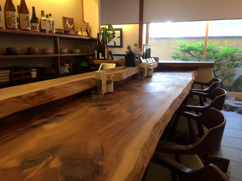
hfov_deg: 61.7
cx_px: 121
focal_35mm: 29
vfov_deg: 48.2
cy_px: 90
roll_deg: -0.1
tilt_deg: -11.7
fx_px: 203
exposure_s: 1/30
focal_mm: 4.15
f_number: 2.2
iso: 80
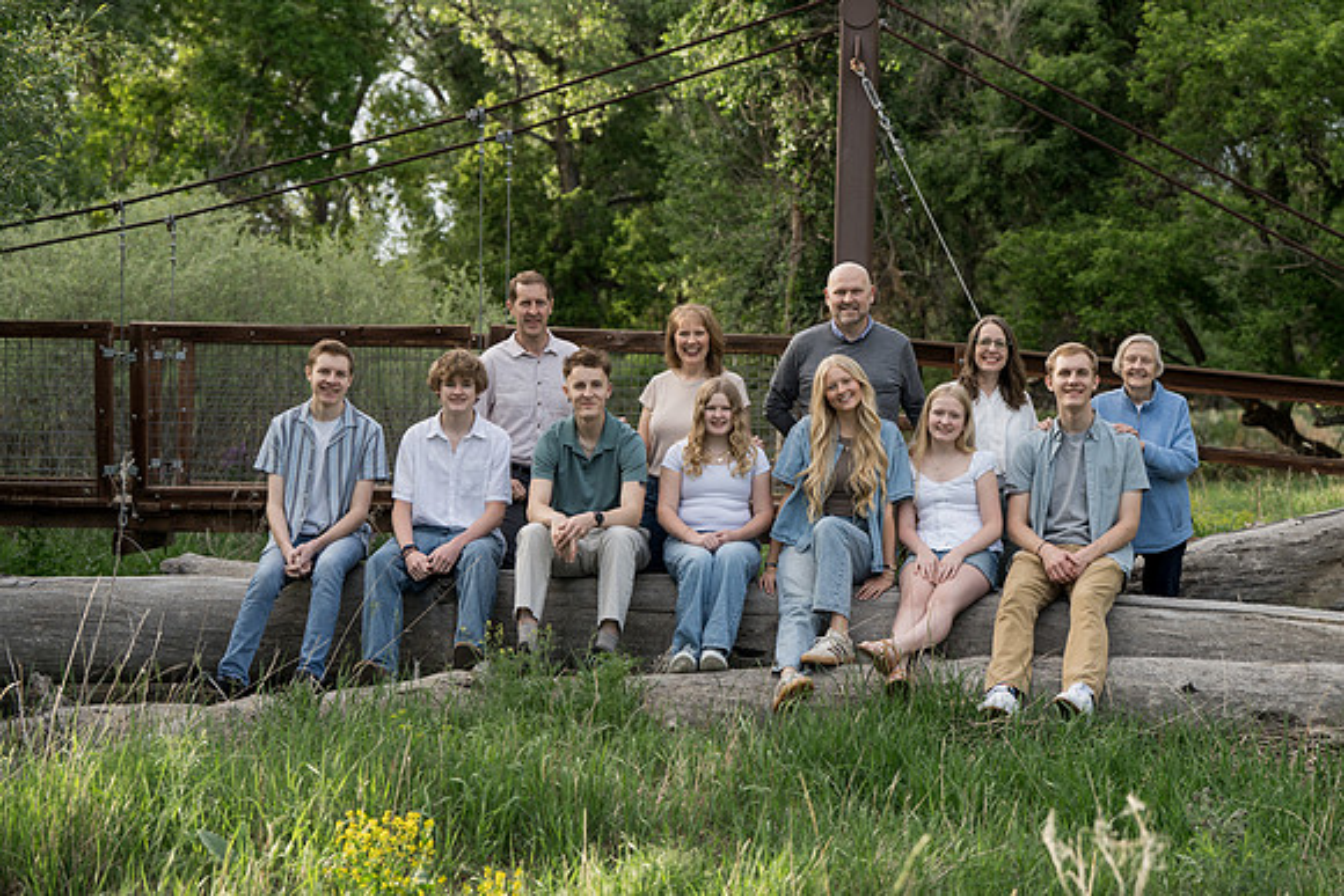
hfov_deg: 27.3
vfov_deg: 18.4
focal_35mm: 74
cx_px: 672
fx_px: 2763
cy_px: 448
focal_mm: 74
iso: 200
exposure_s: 1/250
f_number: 4
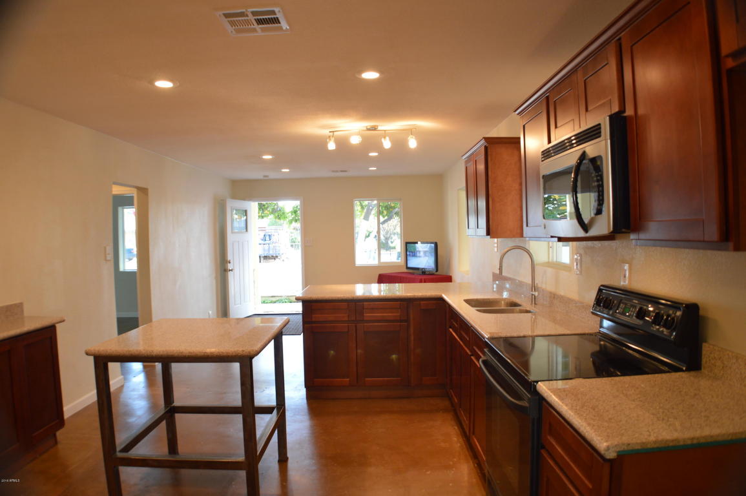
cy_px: 248
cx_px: 373
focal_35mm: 30
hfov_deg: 62.0
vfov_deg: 43.5
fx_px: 621
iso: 400
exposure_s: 1/30
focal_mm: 20
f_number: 3.8
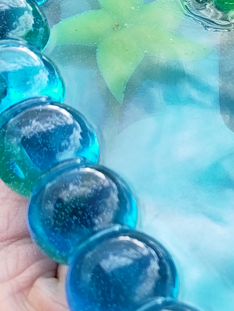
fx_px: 764
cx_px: 313
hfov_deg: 16.4
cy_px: 160
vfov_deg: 23.0
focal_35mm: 85
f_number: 1.88
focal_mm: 5.56
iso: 50
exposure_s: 1/142
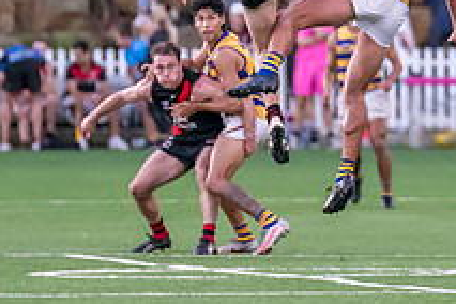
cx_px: 497
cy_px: -33
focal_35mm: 932
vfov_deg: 1.5
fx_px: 11804
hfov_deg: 2.2
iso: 3200
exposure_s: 1/1000
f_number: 2.8
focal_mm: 240
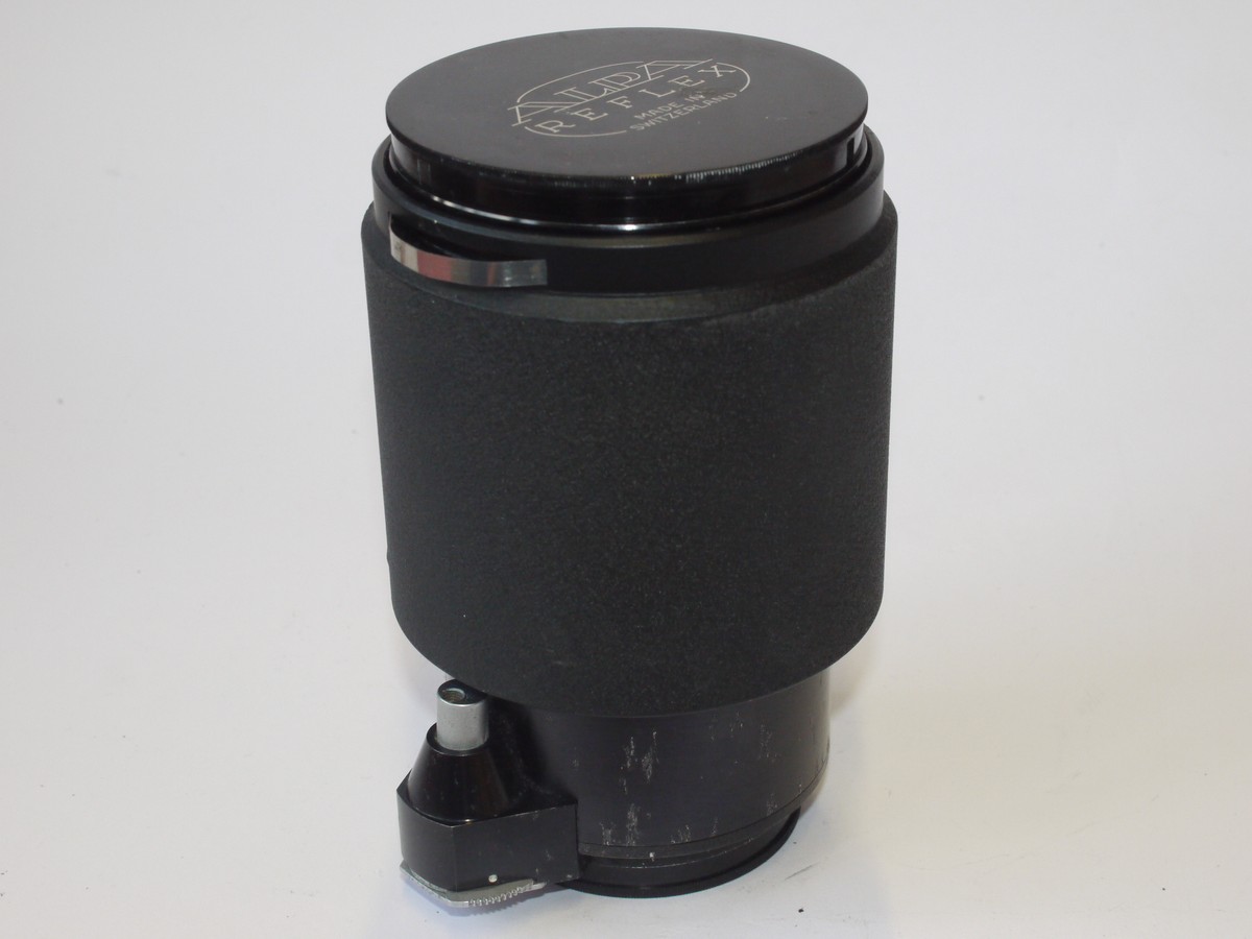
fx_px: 2170
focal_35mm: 60
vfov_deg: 24.4
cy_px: 470
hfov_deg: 32.2
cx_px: 626
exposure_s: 1/60
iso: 800
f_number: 10
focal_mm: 30
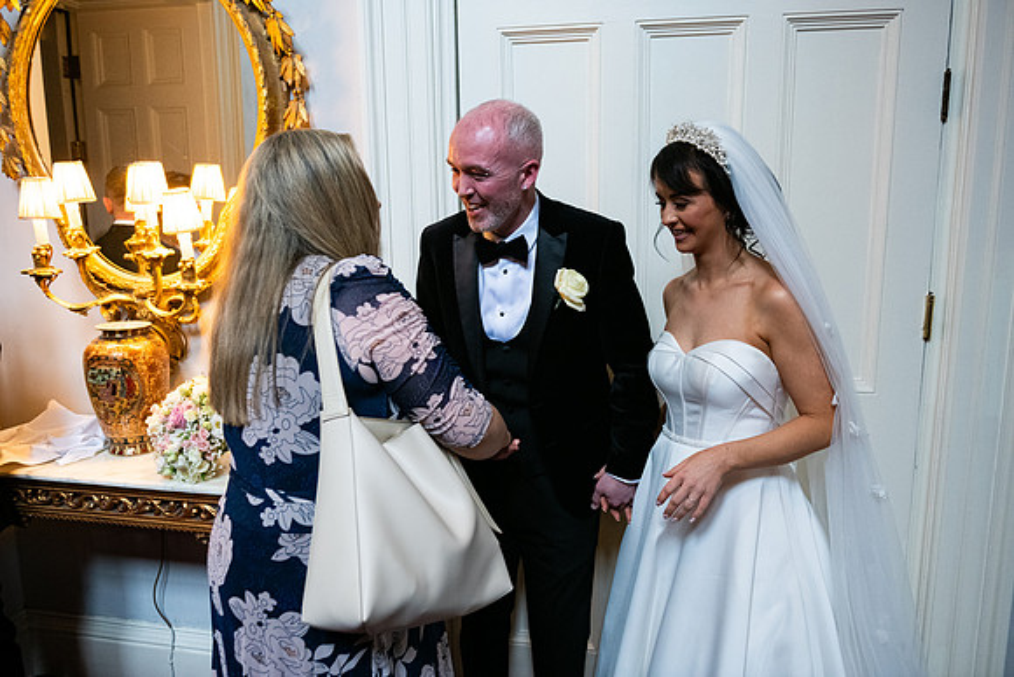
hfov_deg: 63.6
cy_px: 338
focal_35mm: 29
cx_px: 507
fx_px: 817
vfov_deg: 45.0
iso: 1600
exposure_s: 1/160
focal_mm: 29
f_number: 3.5
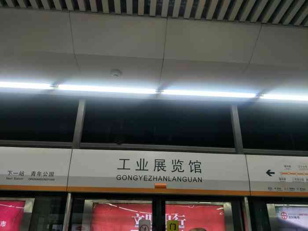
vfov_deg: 61.1
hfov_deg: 76.4
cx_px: 154
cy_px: 116
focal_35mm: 22
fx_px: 196
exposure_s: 1/33
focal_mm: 3.79
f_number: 1.7
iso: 121
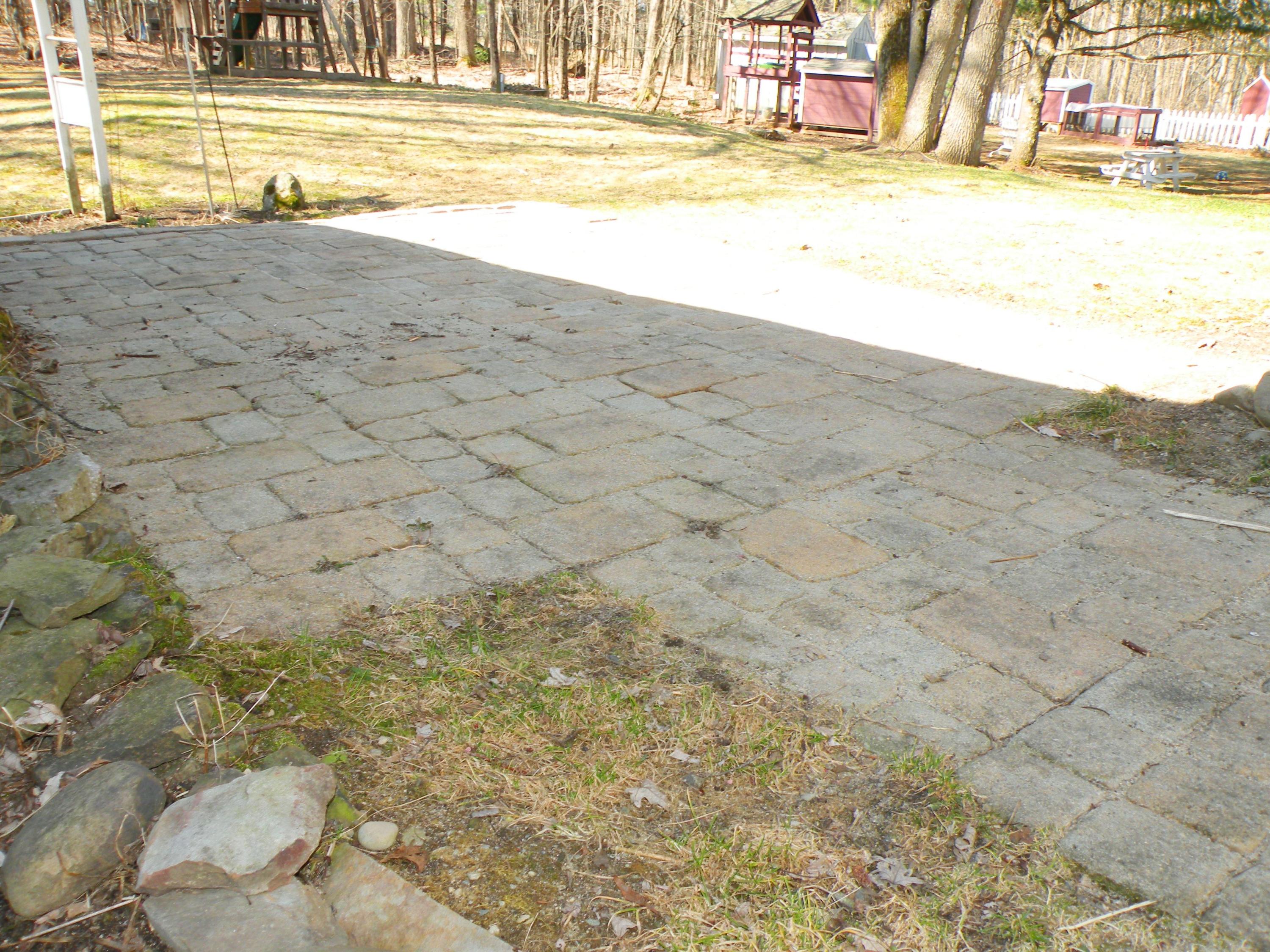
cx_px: 635
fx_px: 991
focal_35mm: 27
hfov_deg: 65.3
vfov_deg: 51.4
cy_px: 476
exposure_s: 1/113
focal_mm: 4.7
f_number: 3.5
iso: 64
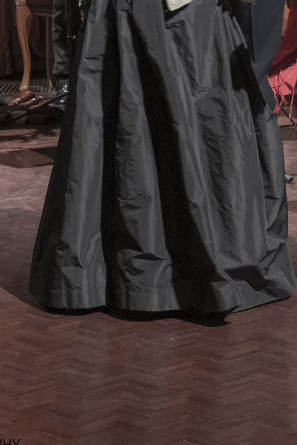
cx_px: 142
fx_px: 1830
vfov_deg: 13.6
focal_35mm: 148
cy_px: -43
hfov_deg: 9.3
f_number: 4
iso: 5000
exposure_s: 1/125
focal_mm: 41.1
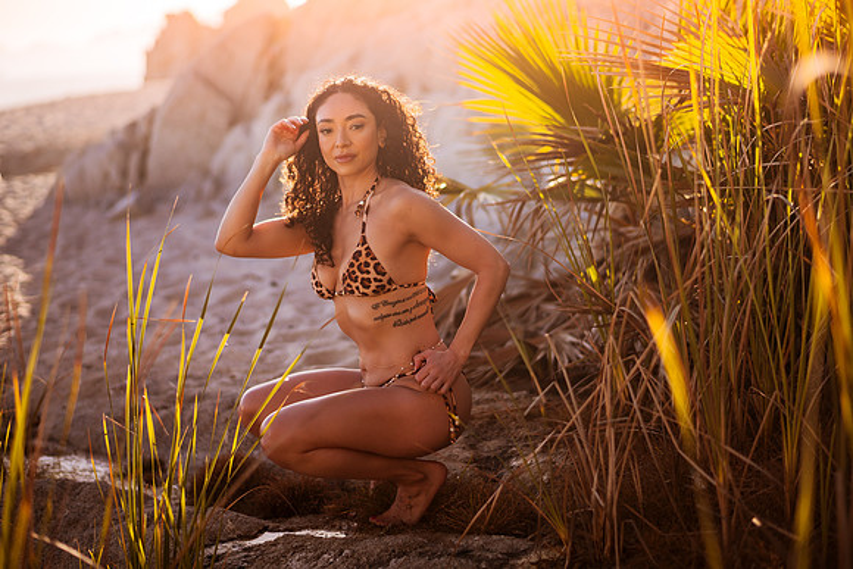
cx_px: 426
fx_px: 1375
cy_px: 284
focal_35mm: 58
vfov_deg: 23.4
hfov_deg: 34.5
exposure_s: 1/8000
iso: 50
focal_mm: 58
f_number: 1.8
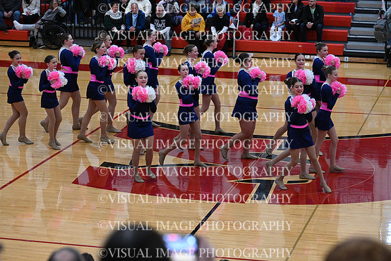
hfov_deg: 18.6
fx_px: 1195
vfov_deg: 12.5
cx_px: 196
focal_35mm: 110
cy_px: 130
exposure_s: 1/400
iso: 4000
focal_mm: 110
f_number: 4
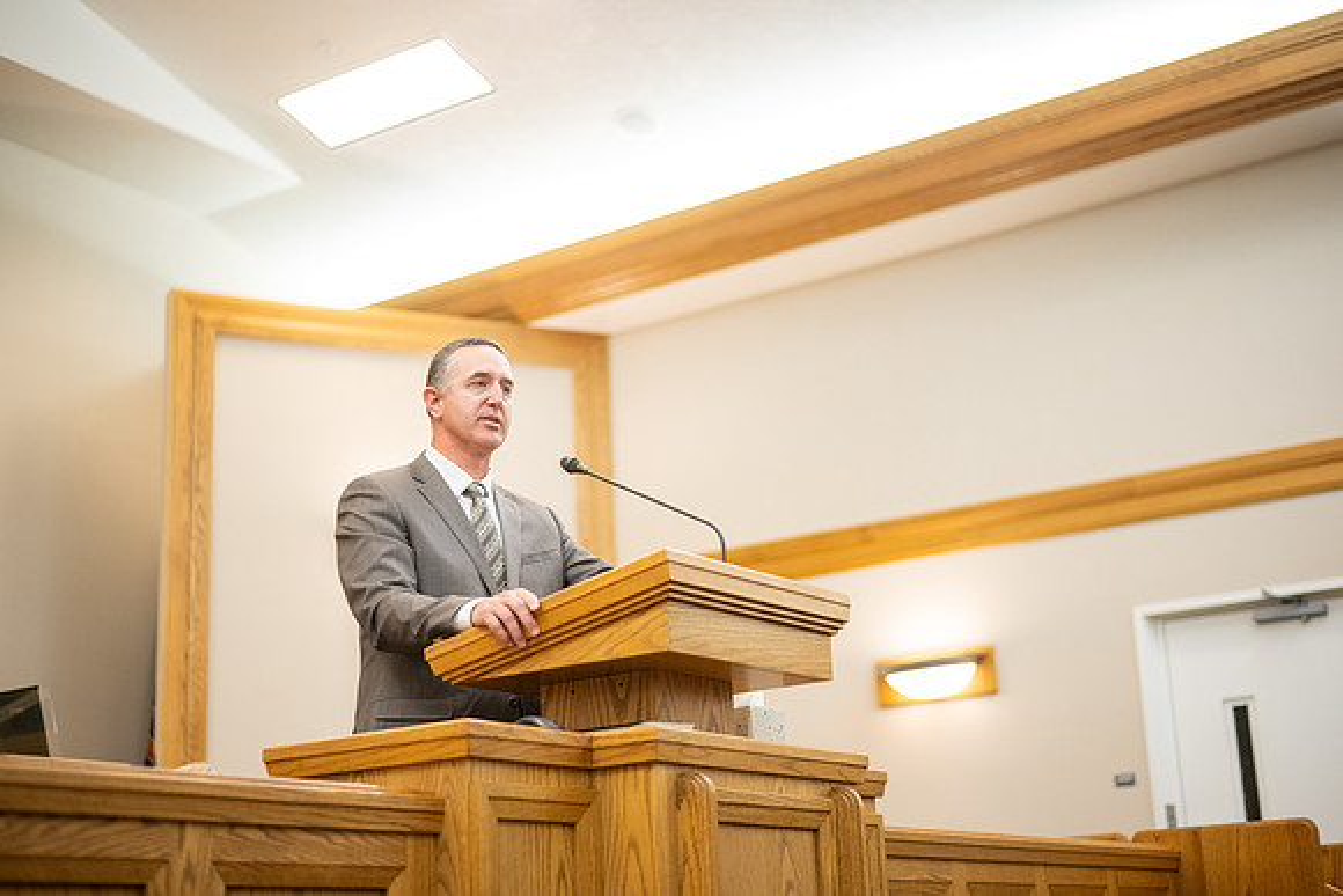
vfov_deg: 27.0
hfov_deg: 39.6
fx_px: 1866
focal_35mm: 50
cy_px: 448
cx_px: 672
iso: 1600
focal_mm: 50
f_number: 1.8
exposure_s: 1/400
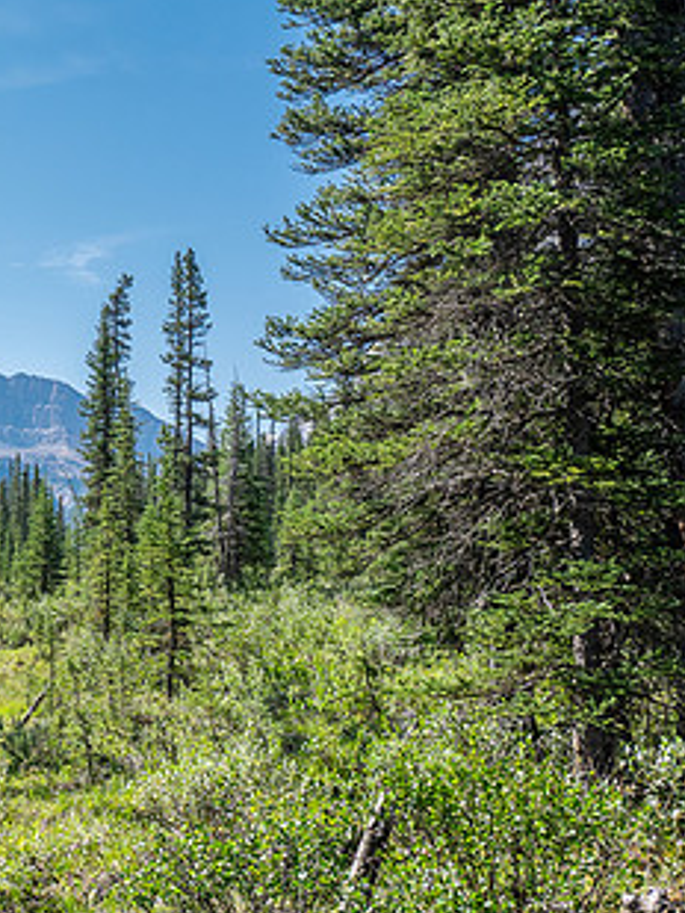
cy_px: 551
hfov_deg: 28.6
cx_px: -106
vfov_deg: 41.8
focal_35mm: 45
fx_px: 1186
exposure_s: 1/200
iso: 200
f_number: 8
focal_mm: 12
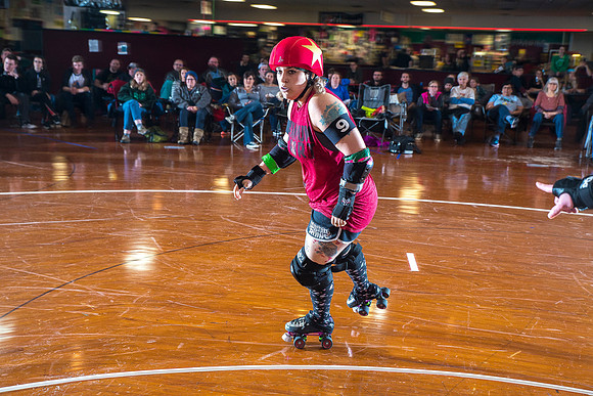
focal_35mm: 46
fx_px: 758
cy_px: 198
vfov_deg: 29.3
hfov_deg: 42.7
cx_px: 296
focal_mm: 46
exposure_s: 1/160
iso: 800
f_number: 5.6
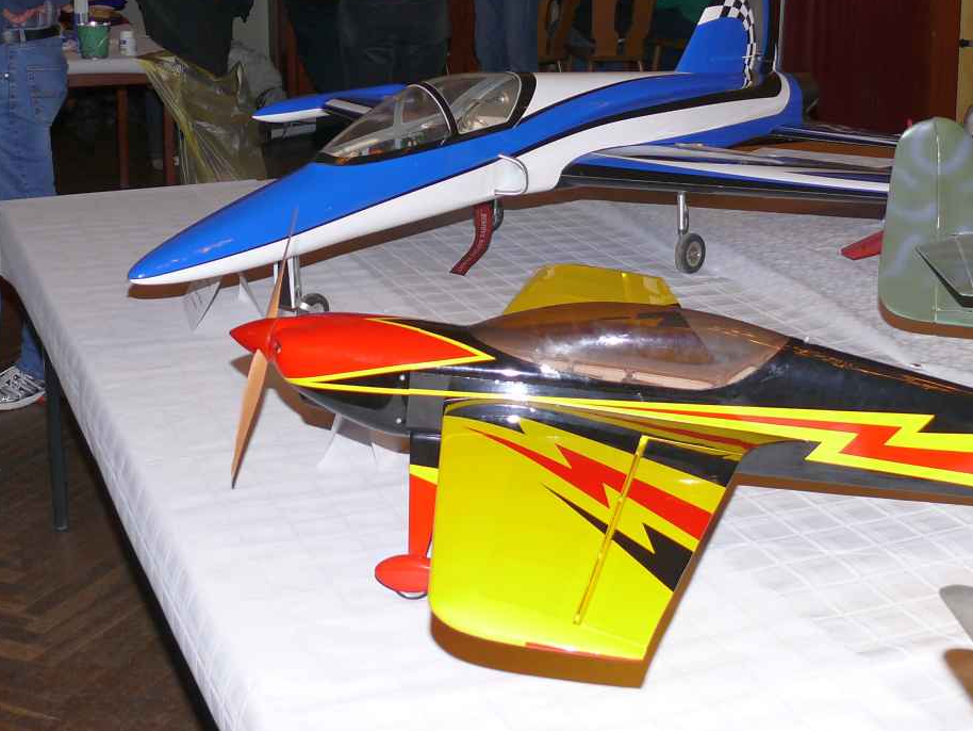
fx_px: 1771
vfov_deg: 23.1
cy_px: 205
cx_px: 521
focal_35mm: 63
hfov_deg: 30.7
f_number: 2.8
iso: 100
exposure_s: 1/125
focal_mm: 8.4
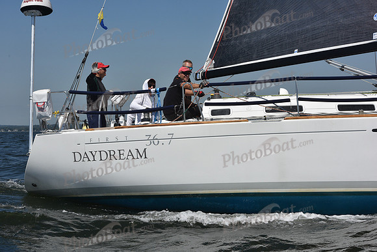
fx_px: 733
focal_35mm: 70
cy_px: 126
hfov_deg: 28.8
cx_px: 188
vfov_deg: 19.5
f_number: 11
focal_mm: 70
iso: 250
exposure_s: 1/1250
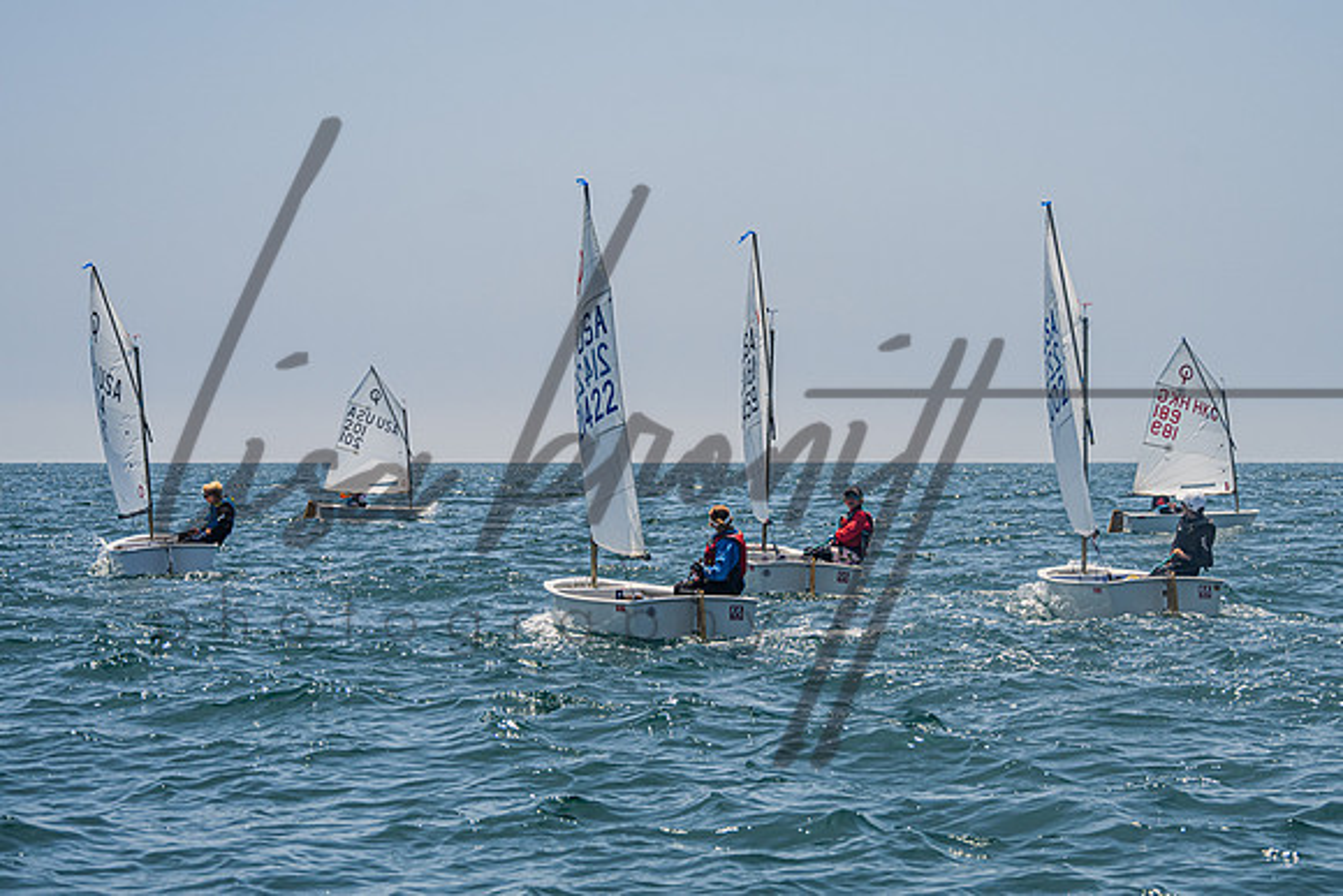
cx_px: 766
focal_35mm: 114
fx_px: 4268
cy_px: 533
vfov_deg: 12.0
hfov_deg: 17.9
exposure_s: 1/2000
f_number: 6
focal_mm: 84
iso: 250
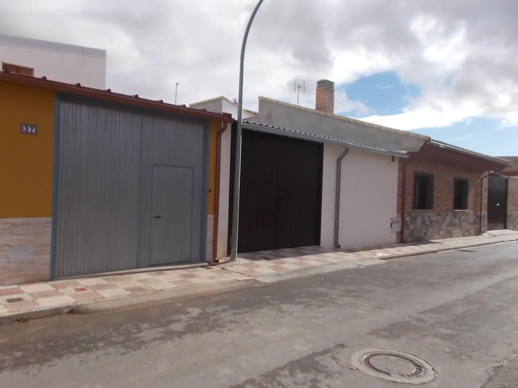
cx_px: 259
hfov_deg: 67.3
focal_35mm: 26
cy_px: 194
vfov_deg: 53.1
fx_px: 389
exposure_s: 1/250
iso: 80
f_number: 8
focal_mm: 4.6
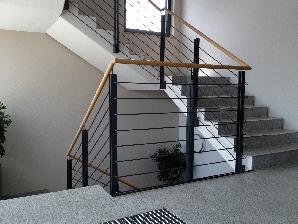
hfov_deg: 52.6
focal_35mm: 35
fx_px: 301
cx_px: 149
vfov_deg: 40.7
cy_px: 112
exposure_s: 1/172
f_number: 2.4
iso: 50
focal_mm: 4.28
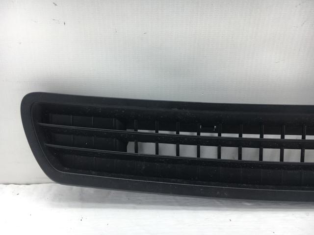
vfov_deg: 48.2
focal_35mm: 29
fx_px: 263
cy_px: 118
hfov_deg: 61.7
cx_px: 157
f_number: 2.2
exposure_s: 1/100
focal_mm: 4.15
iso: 25
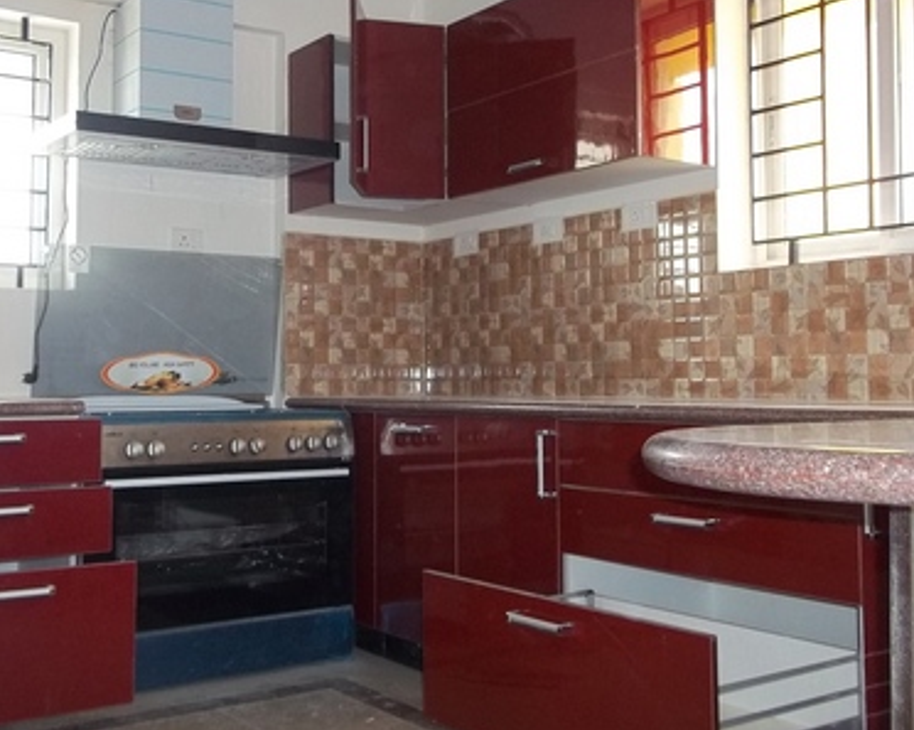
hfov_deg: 43.8
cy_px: 336
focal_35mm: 42
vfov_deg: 35.6
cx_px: 408
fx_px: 1135
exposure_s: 1/30
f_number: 2.9
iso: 160
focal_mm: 5.7
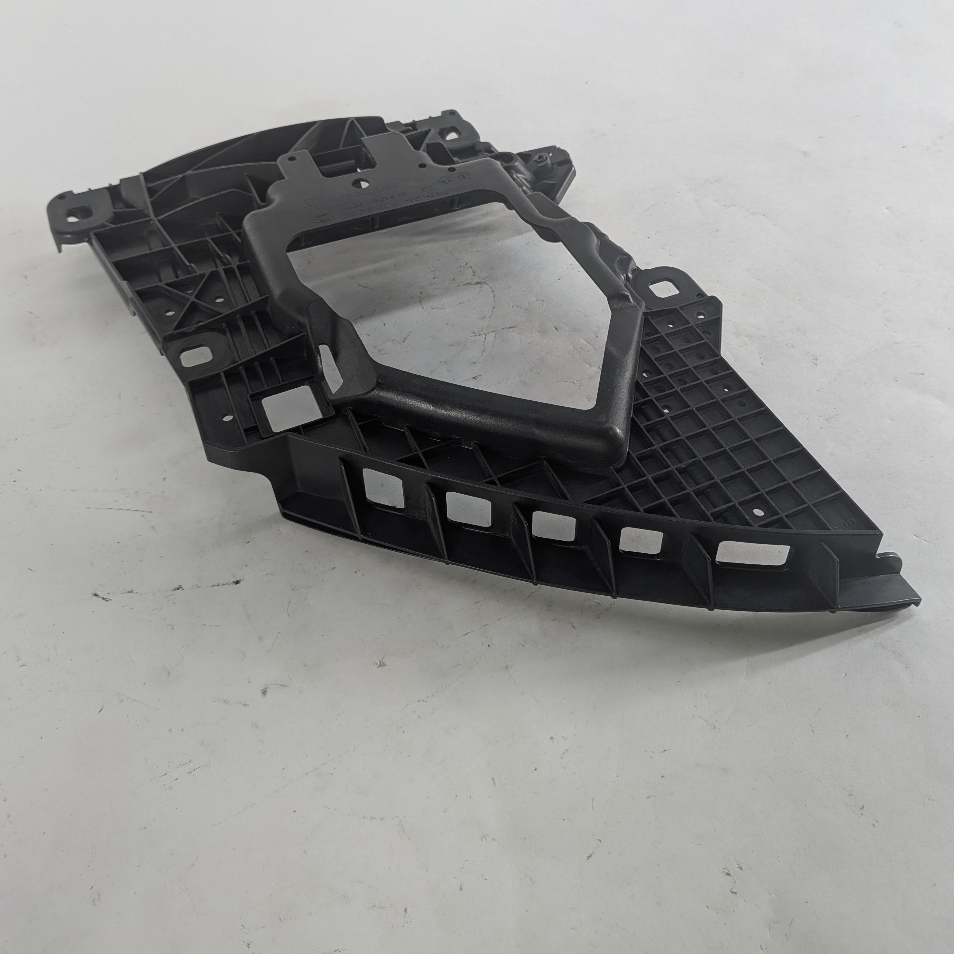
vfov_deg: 54.8
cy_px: 344
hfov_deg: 55.6
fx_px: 904
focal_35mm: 29
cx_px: 484
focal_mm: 4.53
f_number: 1.7
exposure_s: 1/199
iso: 33
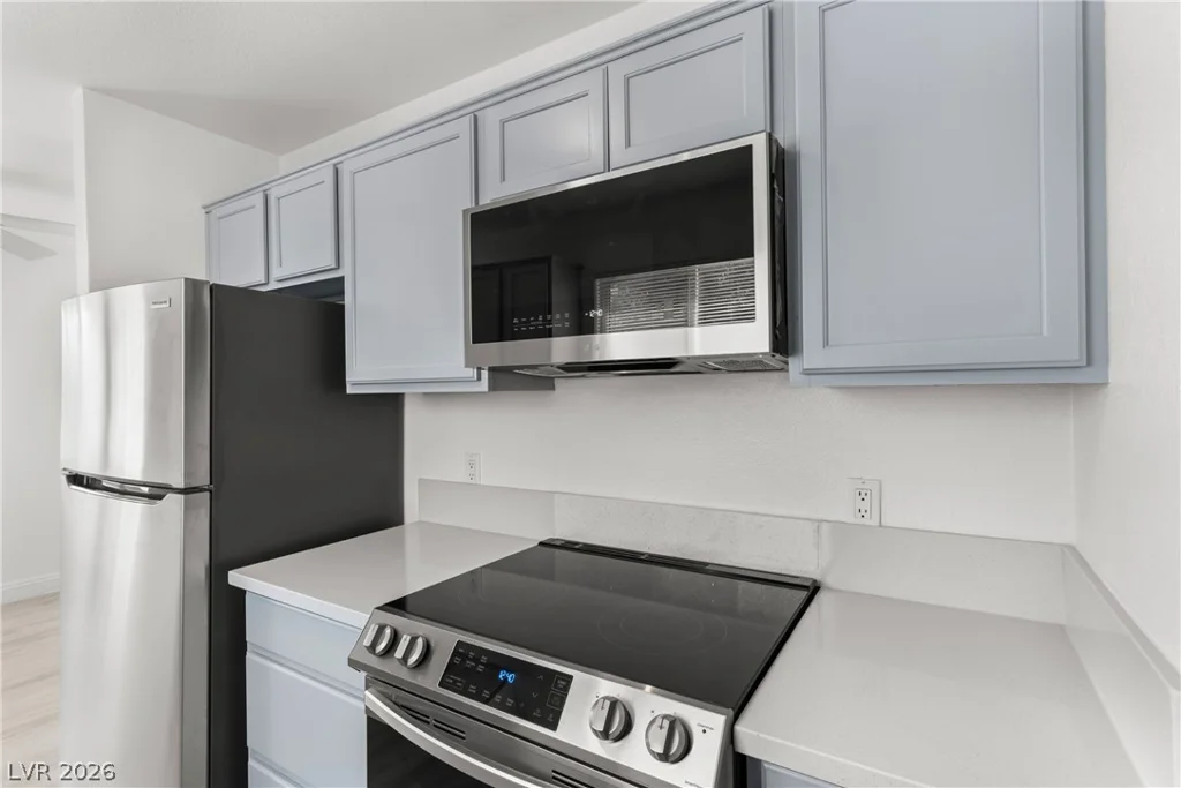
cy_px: 394
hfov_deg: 93.3
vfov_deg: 70.5
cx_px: 590
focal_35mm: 17
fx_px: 558
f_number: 8
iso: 400
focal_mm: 17
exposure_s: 1/30
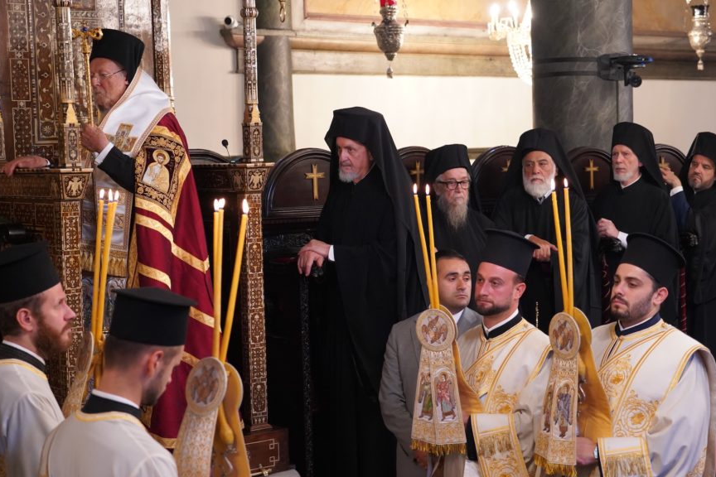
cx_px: 389
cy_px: 256
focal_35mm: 64
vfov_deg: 21.2
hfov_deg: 31.4
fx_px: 1273
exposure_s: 1/160
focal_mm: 54
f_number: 4
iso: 5000
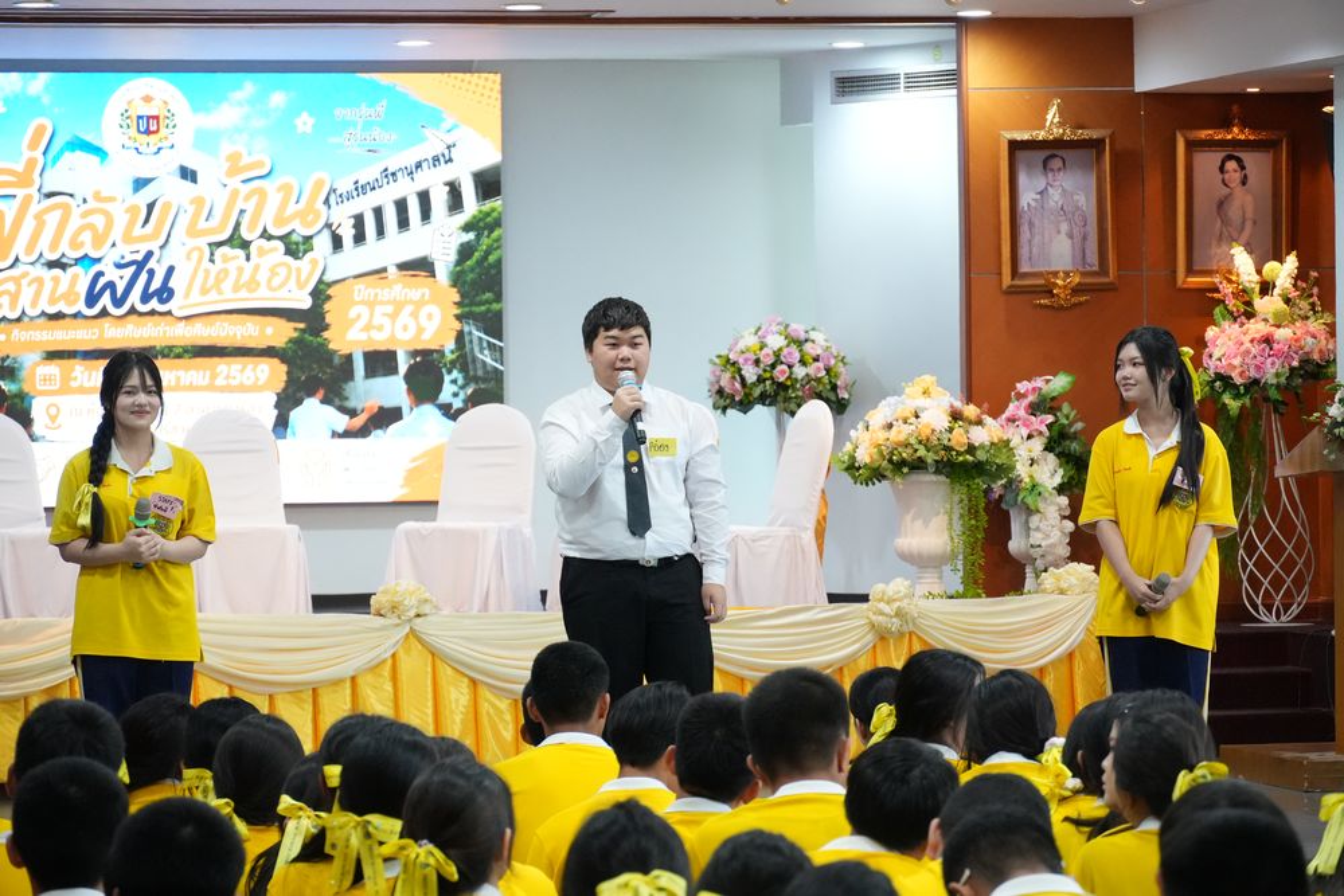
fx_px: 5600
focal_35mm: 150
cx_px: 672
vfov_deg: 9.2
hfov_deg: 13.7
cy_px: 448
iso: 4000
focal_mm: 100
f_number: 5.6
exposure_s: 1/125
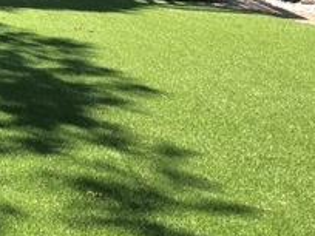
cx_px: -39
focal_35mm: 88
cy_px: -56
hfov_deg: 21.1
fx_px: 801
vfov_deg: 16.1
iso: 20
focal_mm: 4
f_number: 1.8
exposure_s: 1/400
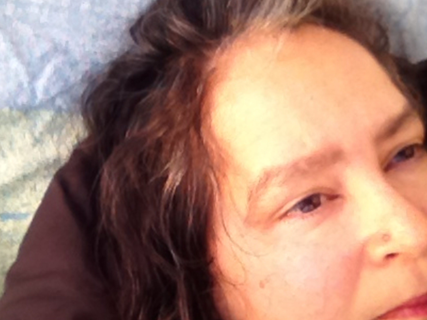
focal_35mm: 56
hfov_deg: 34.3
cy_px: 194
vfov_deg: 26.0
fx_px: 691
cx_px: 203
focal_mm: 1.85
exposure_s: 1/179
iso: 125
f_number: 2.4
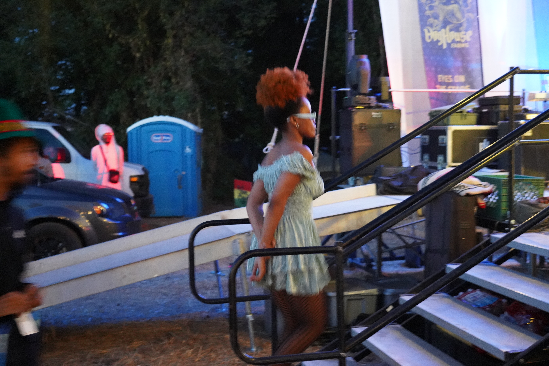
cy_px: 183
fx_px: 656
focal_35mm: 43
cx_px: 274
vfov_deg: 31.2
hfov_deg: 45.4
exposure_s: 1/15
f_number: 4
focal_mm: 43
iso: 12800
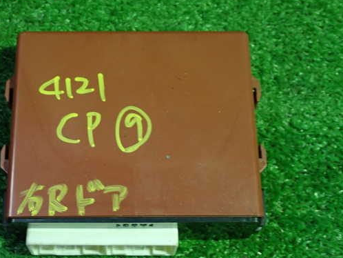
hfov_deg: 29.7
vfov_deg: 22.6
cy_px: 135
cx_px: 138
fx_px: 644
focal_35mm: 65
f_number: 3.3
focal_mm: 9.65
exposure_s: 1/50
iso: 640
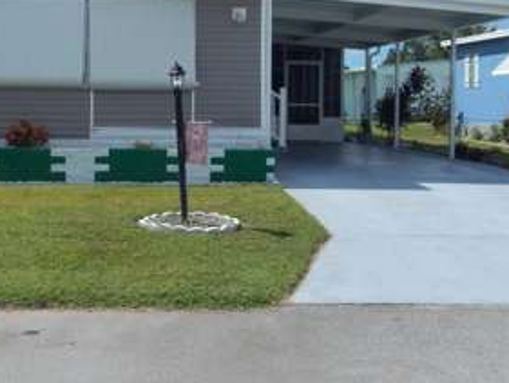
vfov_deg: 27.0
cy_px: 74
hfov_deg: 35.6
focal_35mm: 53
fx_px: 780
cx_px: 150
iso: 125
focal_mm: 5.6
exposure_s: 1/640
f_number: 6.5
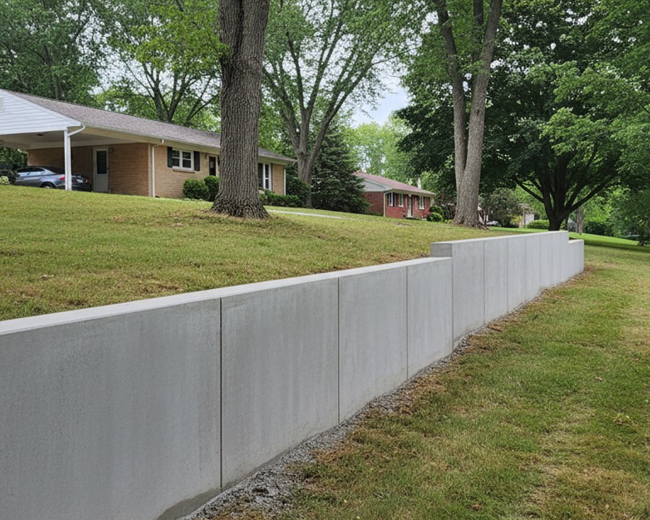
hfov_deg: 58.8
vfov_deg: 48.5
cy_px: 241
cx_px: 325
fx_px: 577
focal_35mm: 30
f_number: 1.8
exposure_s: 1/1050
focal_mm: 6.4
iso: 1538
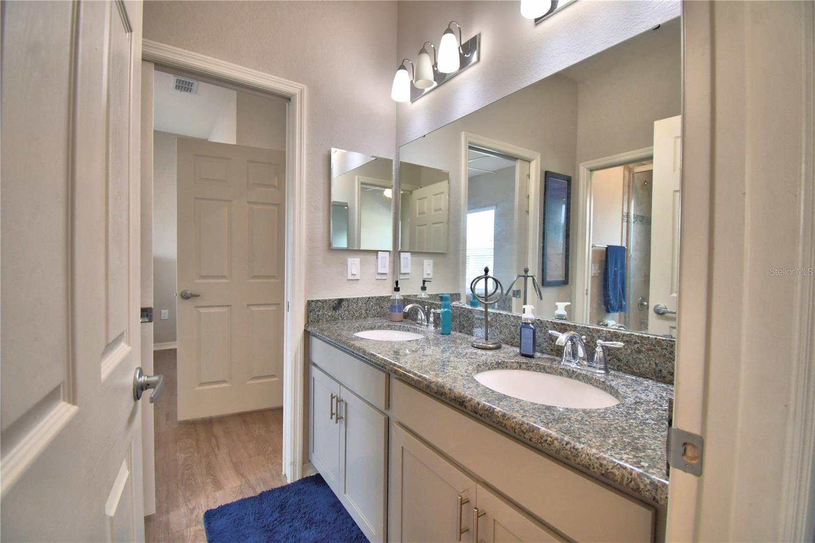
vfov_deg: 77.3
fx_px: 339
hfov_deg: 100.4
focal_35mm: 15
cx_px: 408
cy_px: 272
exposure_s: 1/100
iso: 400
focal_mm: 10
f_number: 4.5
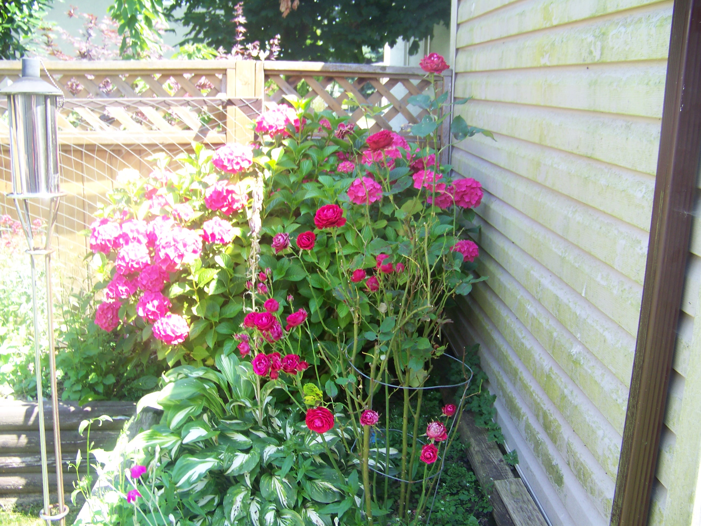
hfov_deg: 51.4
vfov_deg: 39.7
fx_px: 729
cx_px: 350
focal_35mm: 36
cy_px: 263
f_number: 2.8
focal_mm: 5.85
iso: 64
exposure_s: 1/60
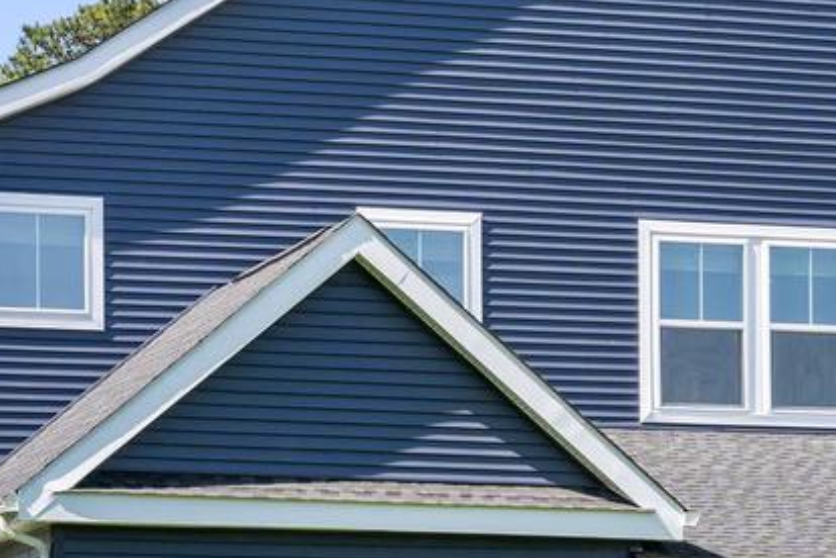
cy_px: 449
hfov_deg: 12.2
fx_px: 3878
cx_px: 775
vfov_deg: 8.2
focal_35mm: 167
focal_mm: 48
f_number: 8
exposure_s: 1/250
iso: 160
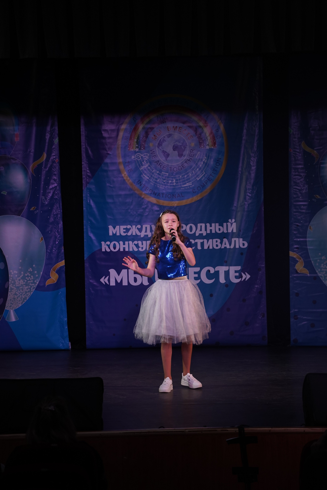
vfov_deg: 18.6
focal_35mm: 110
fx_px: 1499
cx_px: 164
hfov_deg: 12.5
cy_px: 245
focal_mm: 110
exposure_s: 1/250
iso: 1600
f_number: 5.6
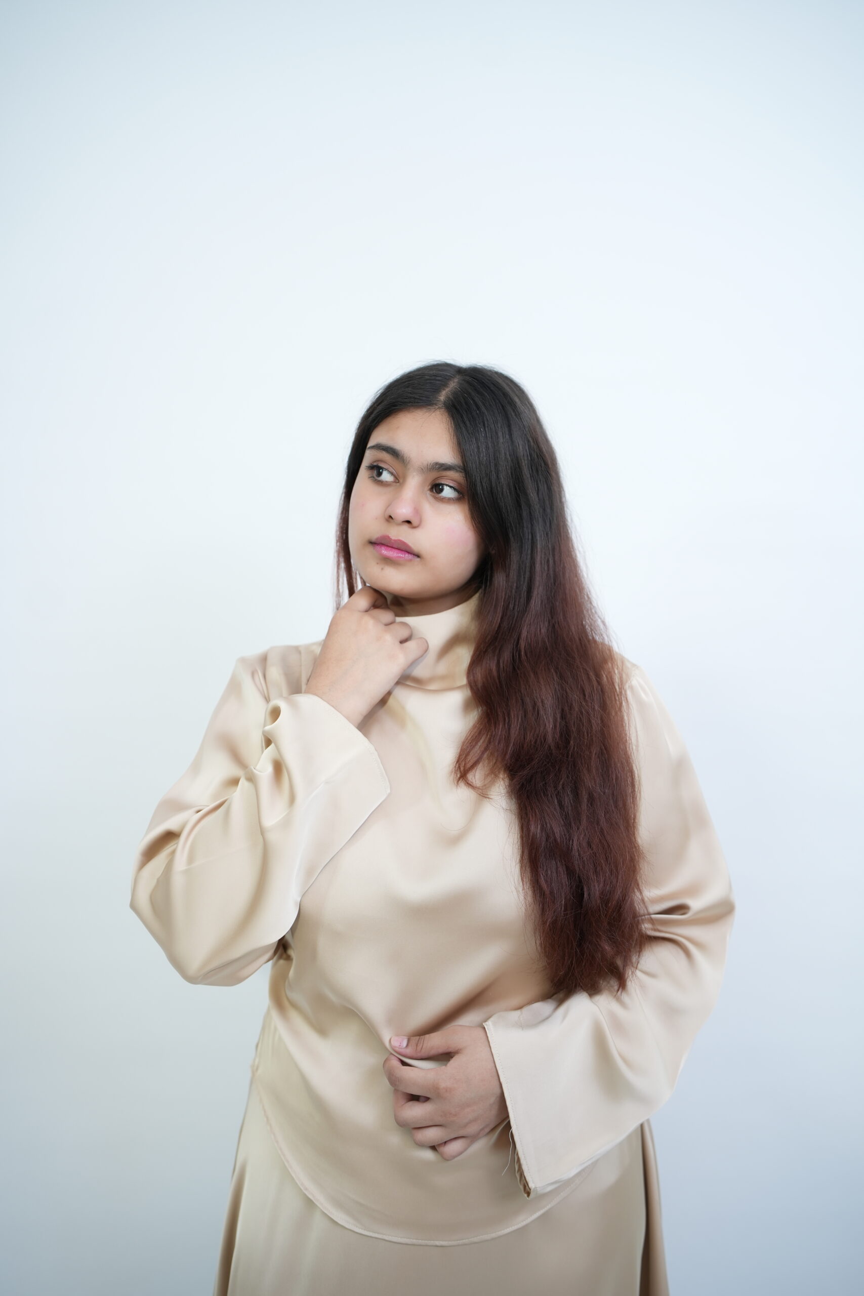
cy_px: 648
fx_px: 1260
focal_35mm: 35
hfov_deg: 37.9
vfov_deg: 54.4
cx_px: 432
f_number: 2.5
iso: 400
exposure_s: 1/200
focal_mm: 35
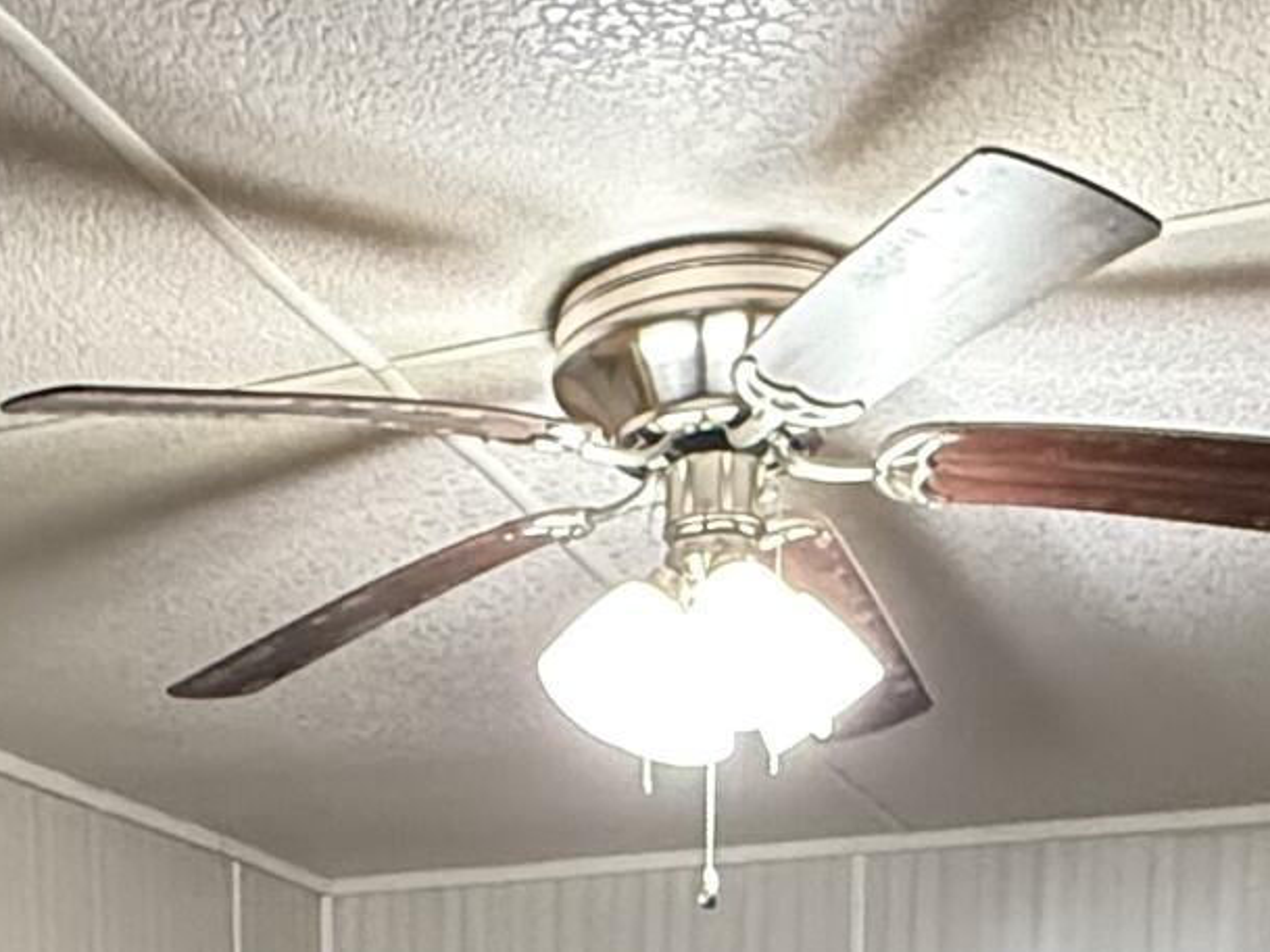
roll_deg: +0.2
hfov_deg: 27.9
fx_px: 2532
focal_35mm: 69
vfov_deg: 17.1
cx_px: 367
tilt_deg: -8.7
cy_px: 1758
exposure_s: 1/60
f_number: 2.2
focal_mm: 2.22
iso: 640
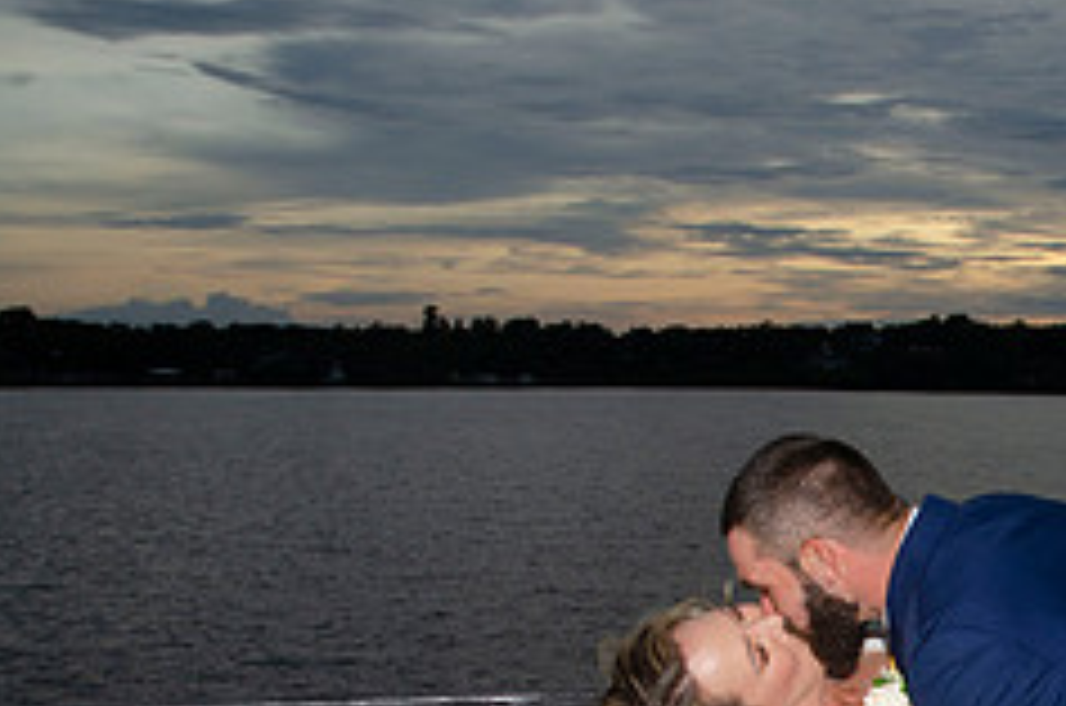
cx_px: 1115
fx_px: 1950
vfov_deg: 19.6
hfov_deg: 28.3
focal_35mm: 66
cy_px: 782
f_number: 5.6
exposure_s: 1/250
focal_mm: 18
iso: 200
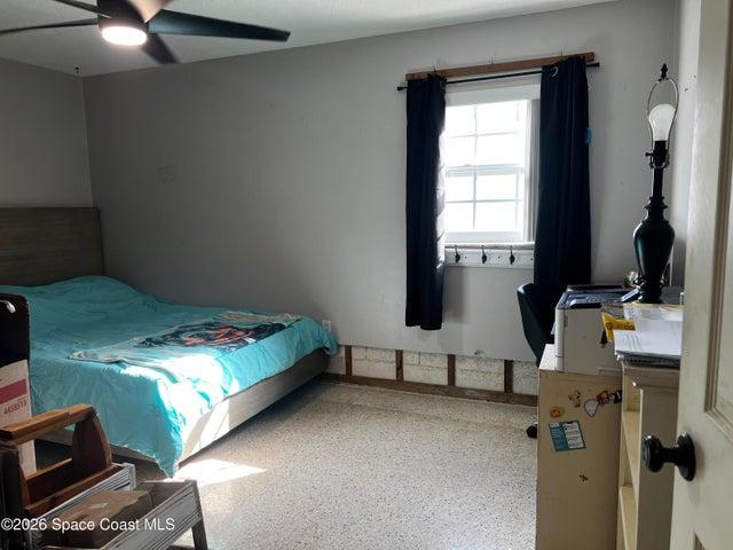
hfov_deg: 67.3
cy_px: 275
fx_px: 551
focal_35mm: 26
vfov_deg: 53.1
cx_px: 366
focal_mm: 5.7
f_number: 1.5
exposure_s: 1/60
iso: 64
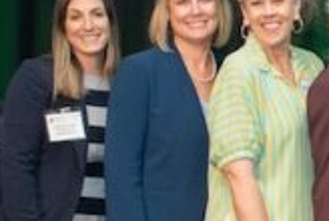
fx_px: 1767
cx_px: 696
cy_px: 210
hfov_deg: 9.8
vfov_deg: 7.1
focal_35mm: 193
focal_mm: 31
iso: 2000
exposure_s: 1/160
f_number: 5
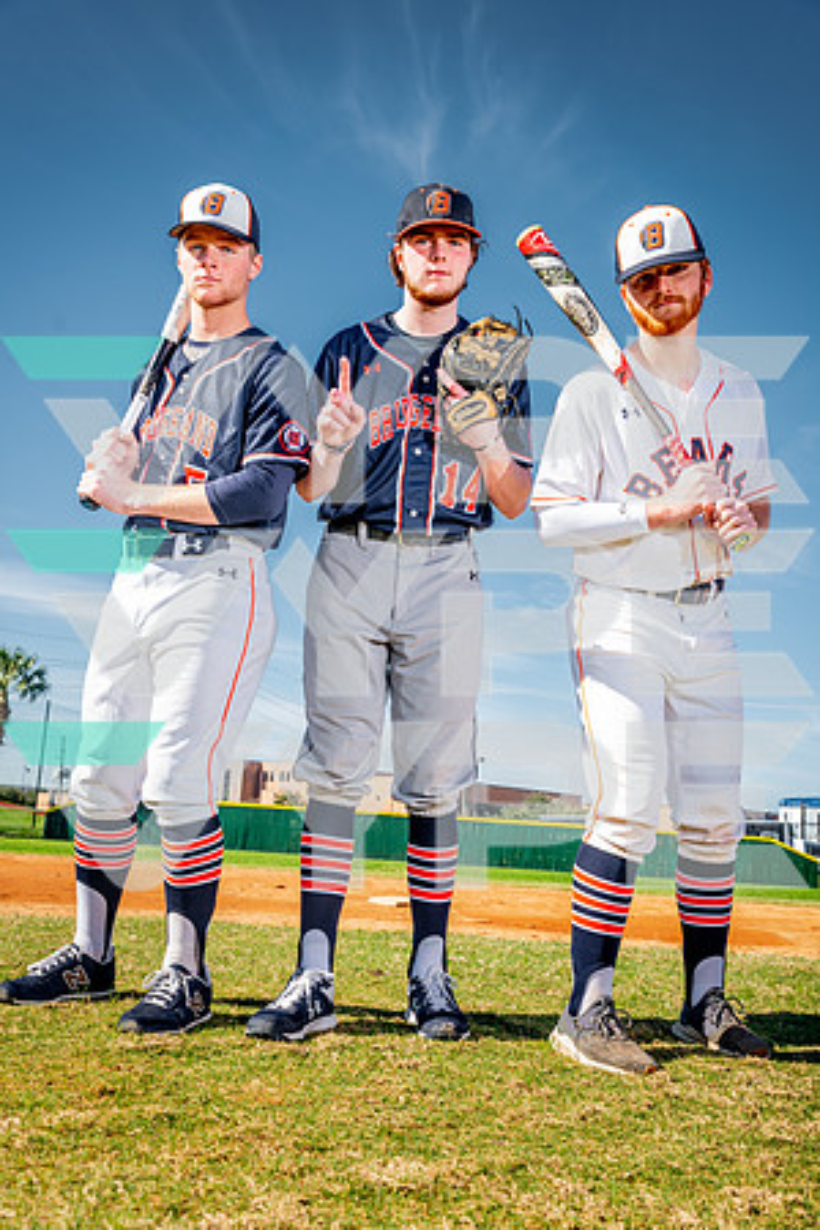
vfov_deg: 55.8
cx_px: 410
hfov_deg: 38.9
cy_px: 615
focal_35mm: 34
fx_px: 1162
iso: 100
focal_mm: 34
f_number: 6.3
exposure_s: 1/250
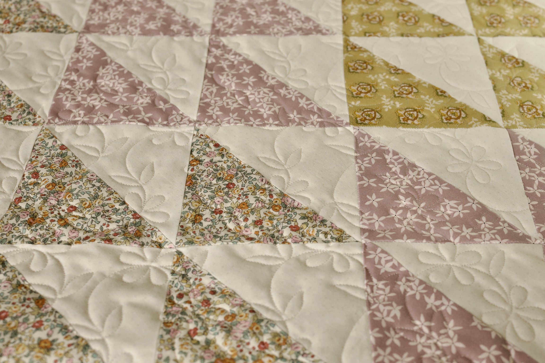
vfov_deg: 33.0
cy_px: 182
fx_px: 613
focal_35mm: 40
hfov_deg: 47.9
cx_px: 272
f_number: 4
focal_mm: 27
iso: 400
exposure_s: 1/125
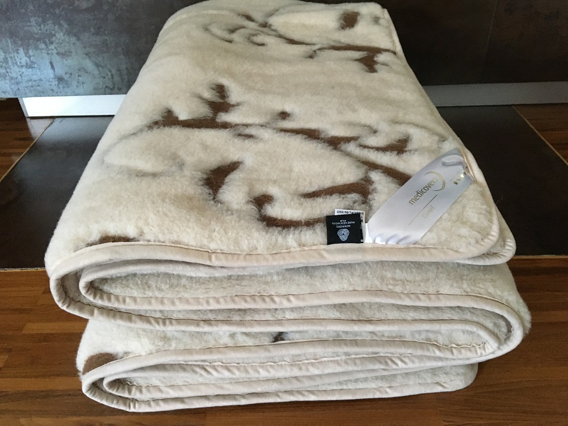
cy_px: 213
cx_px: 284
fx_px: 476
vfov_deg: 48.2
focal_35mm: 29
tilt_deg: -36.4
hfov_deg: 61.7
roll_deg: +2.8
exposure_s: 1/25
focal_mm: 4.15
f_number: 2.2
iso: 200
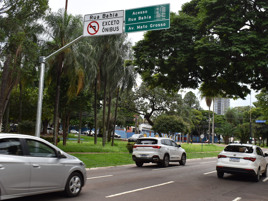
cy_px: 108
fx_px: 330
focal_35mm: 43
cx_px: 152
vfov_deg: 33.8
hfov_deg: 44.0
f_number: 5.6
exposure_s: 1/250
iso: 200
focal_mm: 21
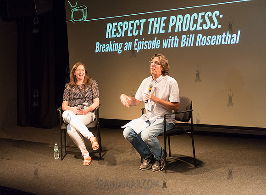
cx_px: 110
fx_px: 384
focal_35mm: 50
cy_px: 91
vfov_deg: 28.4
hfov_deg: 38.1
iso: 4000
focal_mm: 44
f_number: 2.8
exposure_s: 1/200
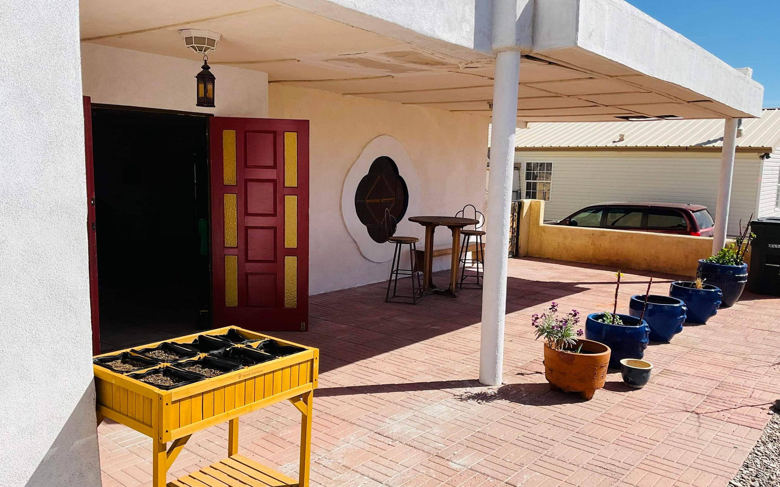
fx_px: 659
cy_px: 266
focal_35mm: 31
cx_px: 391
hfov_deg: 61.2
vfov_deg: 40.6
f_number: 1.8
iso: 16
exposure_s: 1/2227
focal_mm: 3
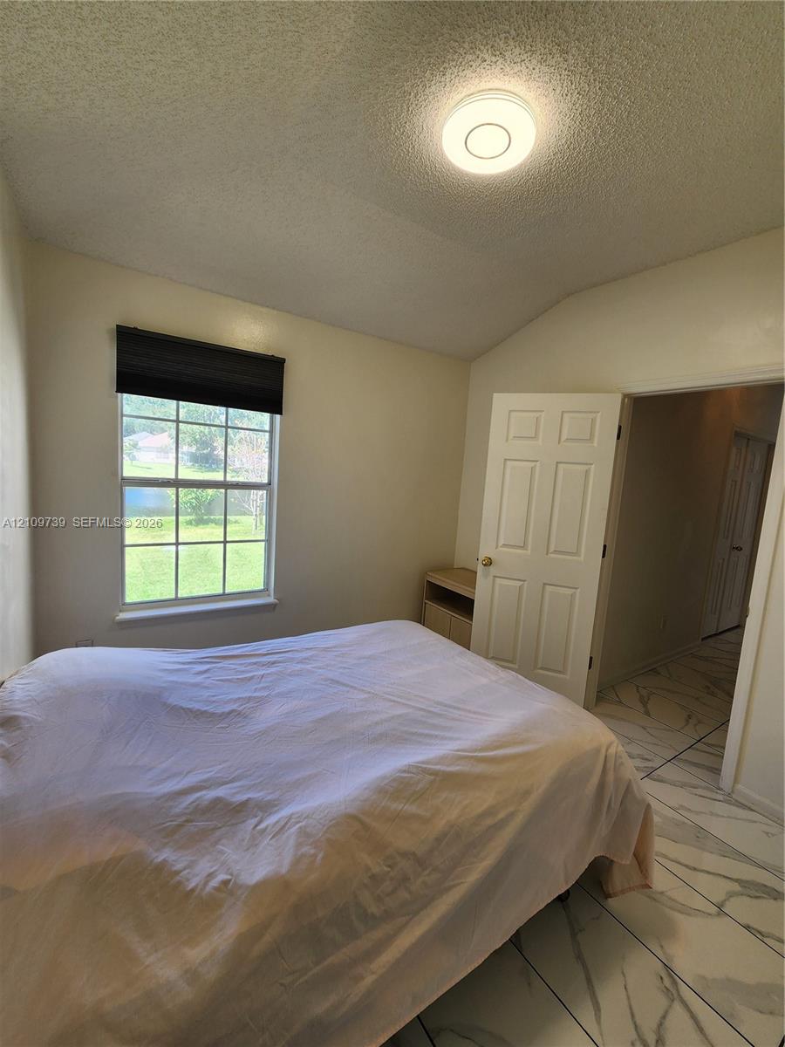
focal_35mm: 13
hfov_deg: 89.9
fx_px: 393
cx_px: 392
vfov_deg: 106.2
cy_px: 524
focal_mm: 2.2
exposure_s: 1/120
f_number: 2.2
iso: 64
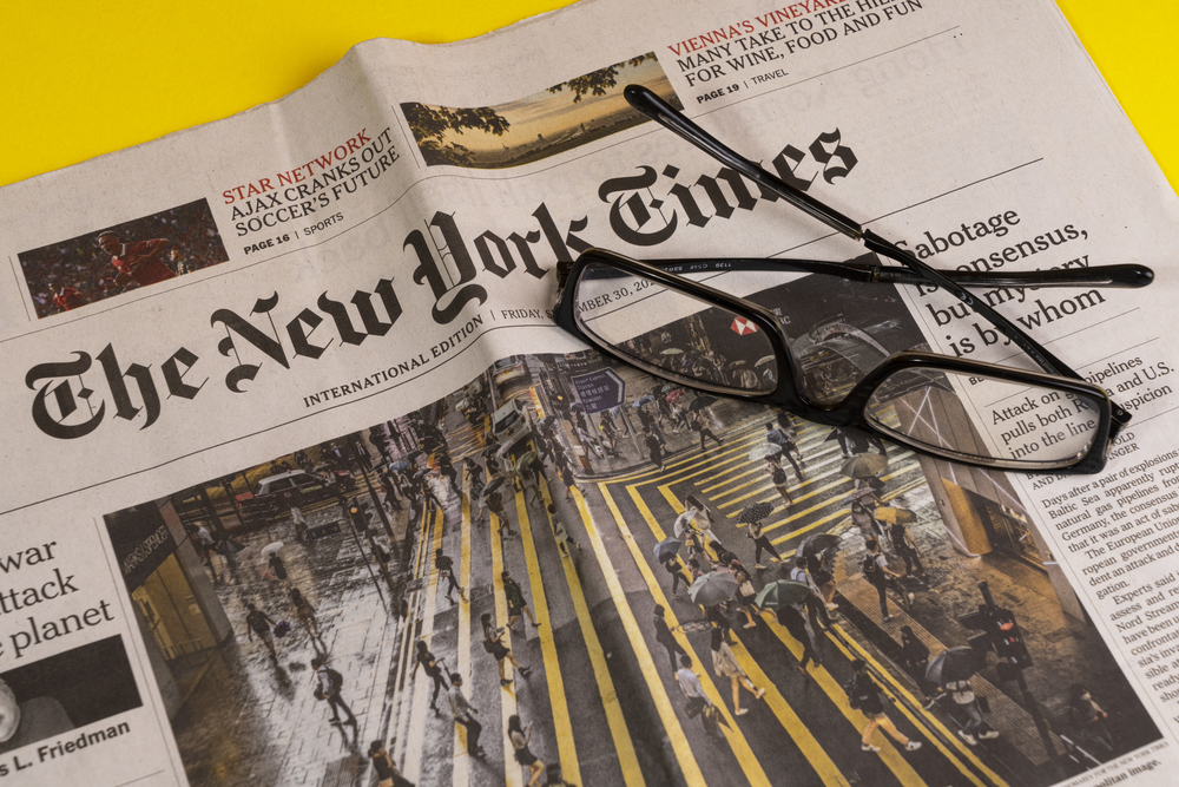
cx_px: 590
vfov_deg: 20.0
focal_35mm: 68
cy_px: 394
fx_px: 2227
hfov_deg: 29.7
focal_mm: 68
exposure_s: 1/100
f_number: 14
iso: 100
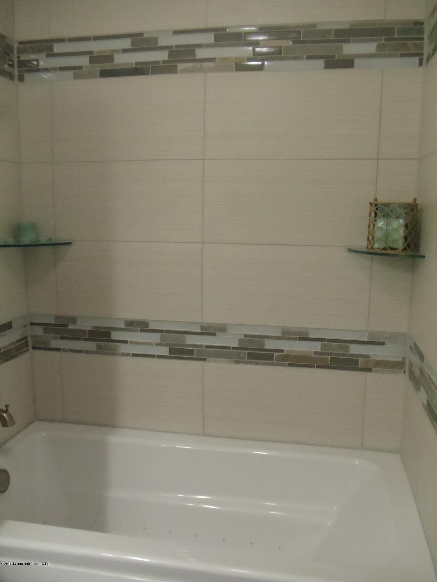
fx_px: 741
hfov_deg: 32.9
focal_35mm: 44
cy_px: 291
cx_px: 218
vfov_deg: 42.9
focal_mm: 6
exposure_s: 1/50
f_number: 3.5
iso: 800
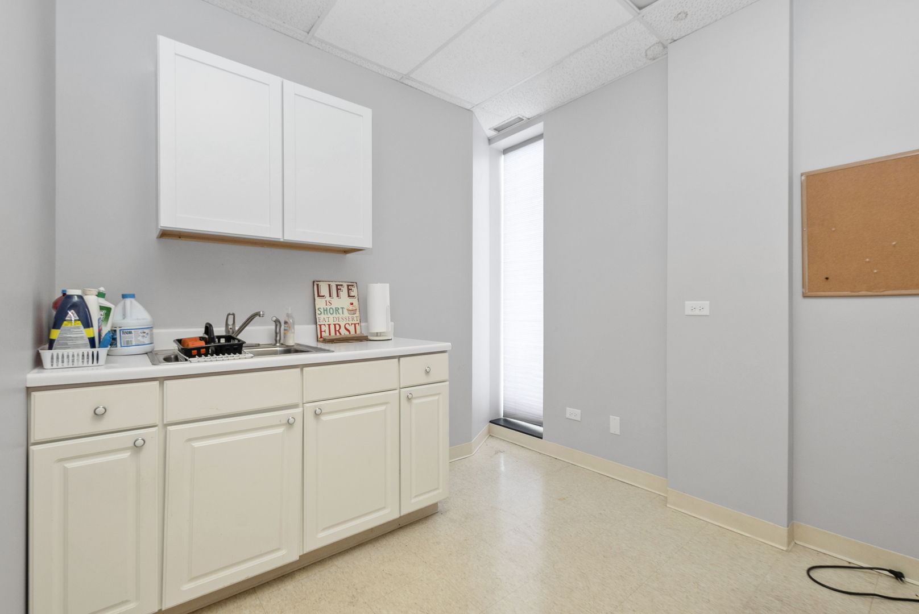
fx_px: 383
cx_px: 460
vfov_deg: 77.4
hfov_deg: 100.4
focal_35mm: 15
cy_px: 307
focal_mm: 10
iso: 320
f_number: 8
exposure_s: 1/13
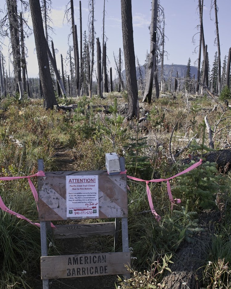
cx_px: 114
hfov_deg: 44.5
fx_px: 282
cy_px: 172
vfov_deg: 53.9
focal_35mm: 33
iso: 100
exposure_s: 1/100
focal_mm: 16.6
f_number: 5.6
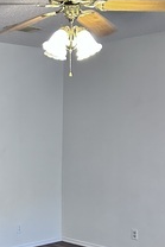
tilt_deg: -6.9
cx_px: -8
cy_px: 183
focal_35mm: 65
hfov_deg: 20.2
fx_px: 446
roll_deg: -0.1
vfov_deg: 30.5
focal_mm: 5.7
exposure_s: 1/60
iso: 320
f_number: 1.5
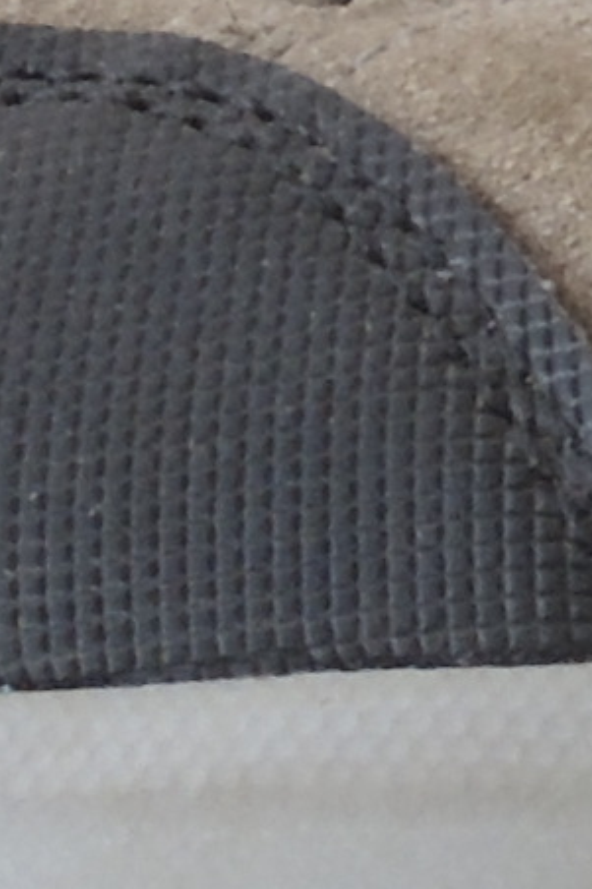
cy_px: -236
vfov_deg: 4.5
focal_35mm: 460
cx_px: 2085
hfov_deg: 2.9
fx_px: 11354
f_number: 8
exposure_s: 1/50
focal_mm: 11
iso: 220
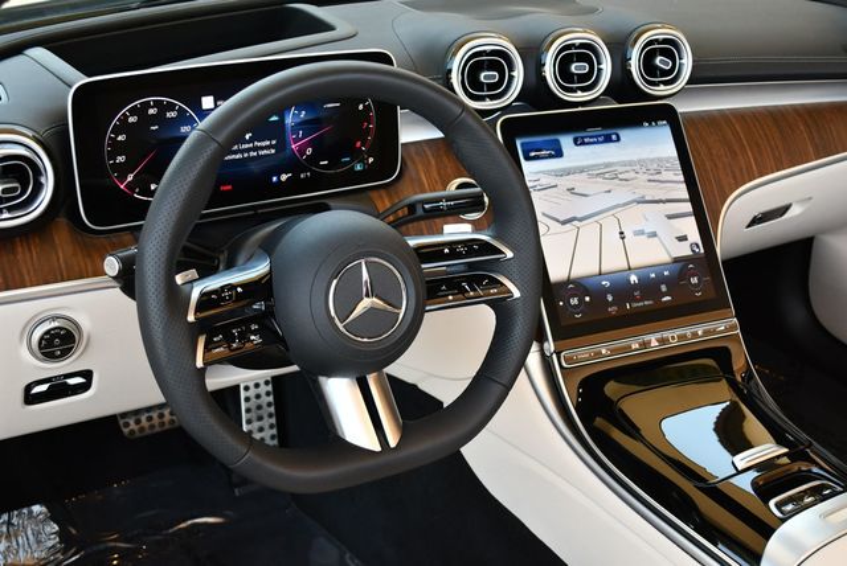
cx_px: 424
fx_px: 1130
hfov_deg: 41.1
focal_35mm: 48
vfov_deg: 28.1
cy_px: 283
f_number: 4
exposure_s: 1/250
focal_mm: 24
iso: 450
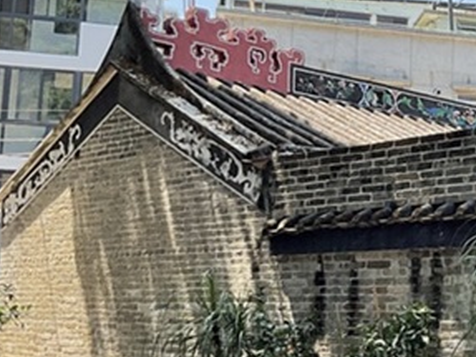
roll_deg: -0.2
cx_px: 598
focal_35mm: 79
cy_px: 169
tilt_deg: +6.7
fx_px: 1086
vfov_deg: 18.6
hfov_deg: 22.4
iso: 16
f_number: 1.8
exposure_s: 1/593
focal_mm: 3
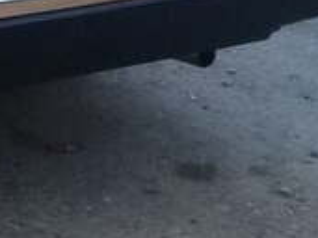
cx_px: -177
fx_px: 1102
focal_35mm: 120
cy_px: -142
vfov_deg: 11.7
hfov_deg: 15.1
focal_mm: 3.3
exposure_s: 1/228
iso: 50
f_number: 2.2
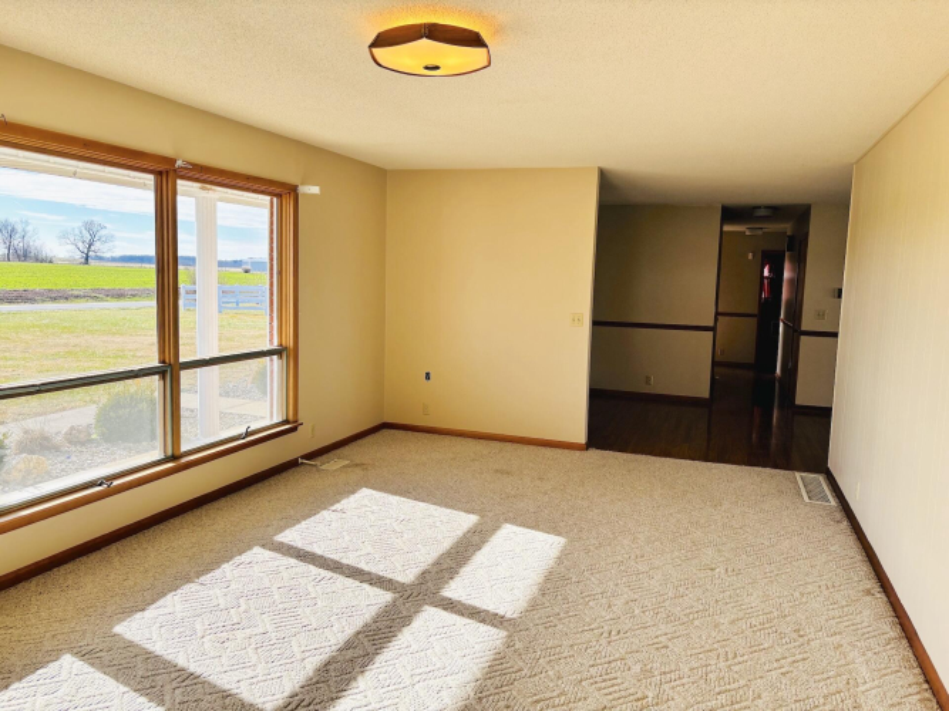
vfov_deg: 53.0
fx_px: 713
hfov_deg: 67.3
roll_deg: -1.4
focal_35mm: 26
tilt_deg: -6.5
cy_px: 356
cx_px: 474
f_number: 1.6
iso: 50
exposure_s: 1/591
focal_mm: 5.96
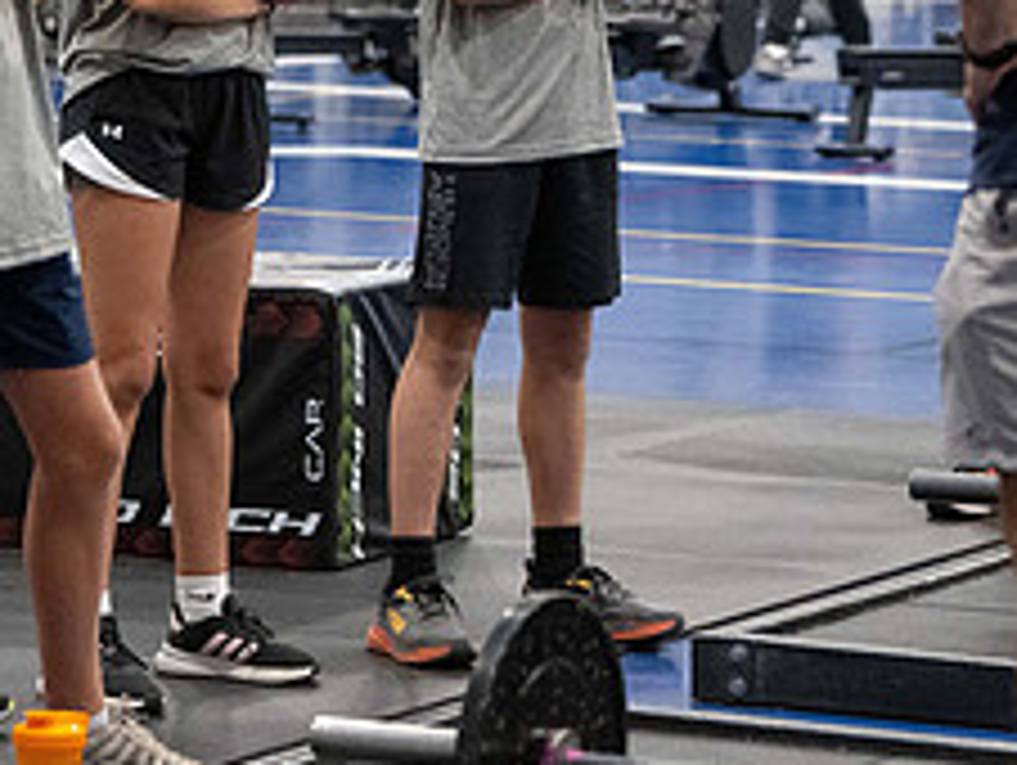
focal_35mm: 202
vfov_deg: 7.3
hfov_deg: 9.8
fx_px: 5941
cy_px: -131
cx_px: 771
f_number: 2.8
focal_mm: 70
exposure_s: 1/320
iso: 6400
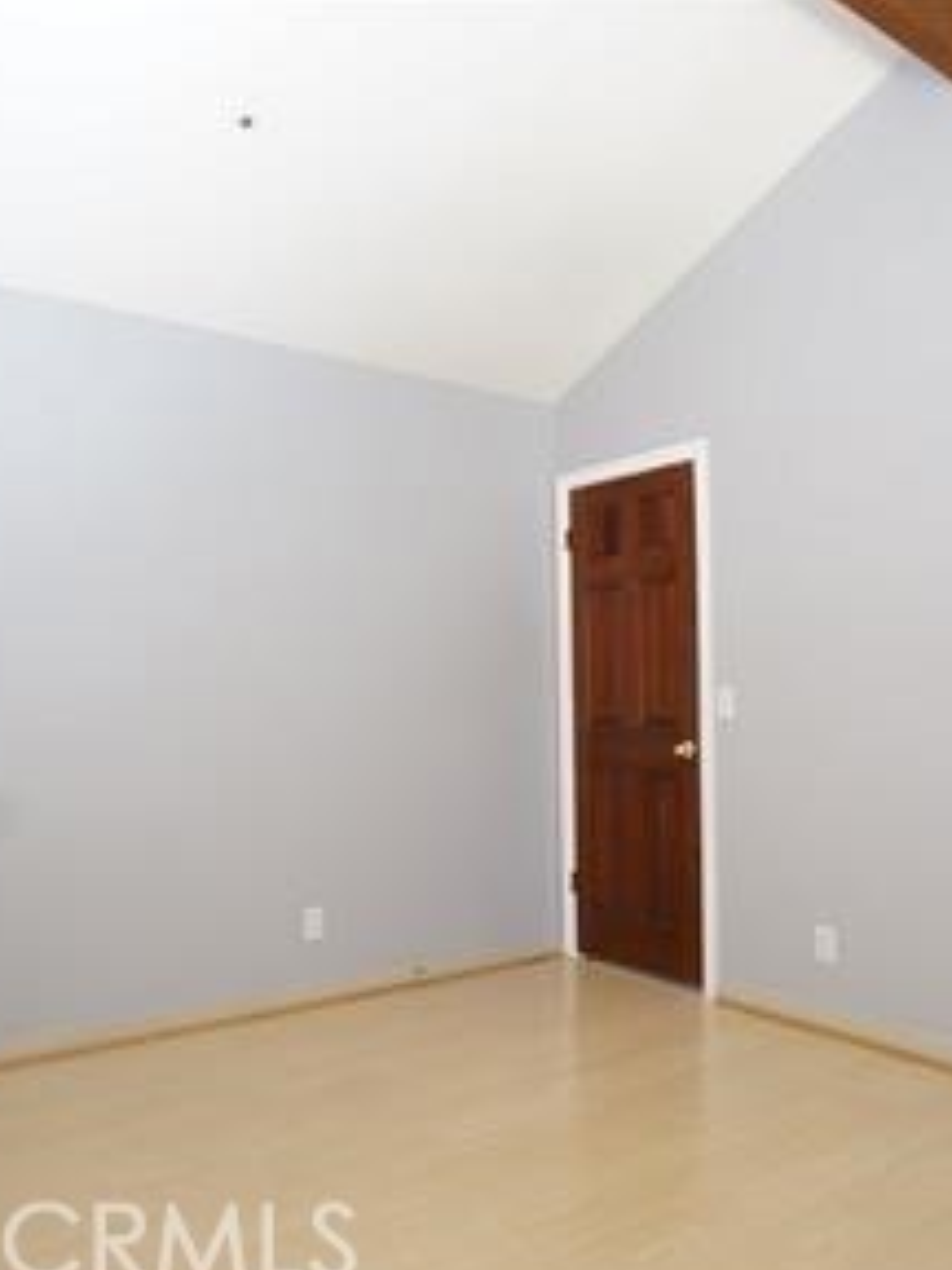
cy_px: 648
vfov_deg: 51.4
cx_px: 573
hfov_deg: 39.5
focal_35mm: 36
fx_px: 1320
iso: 200
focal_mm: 16
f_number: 6.3
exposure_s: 1/5
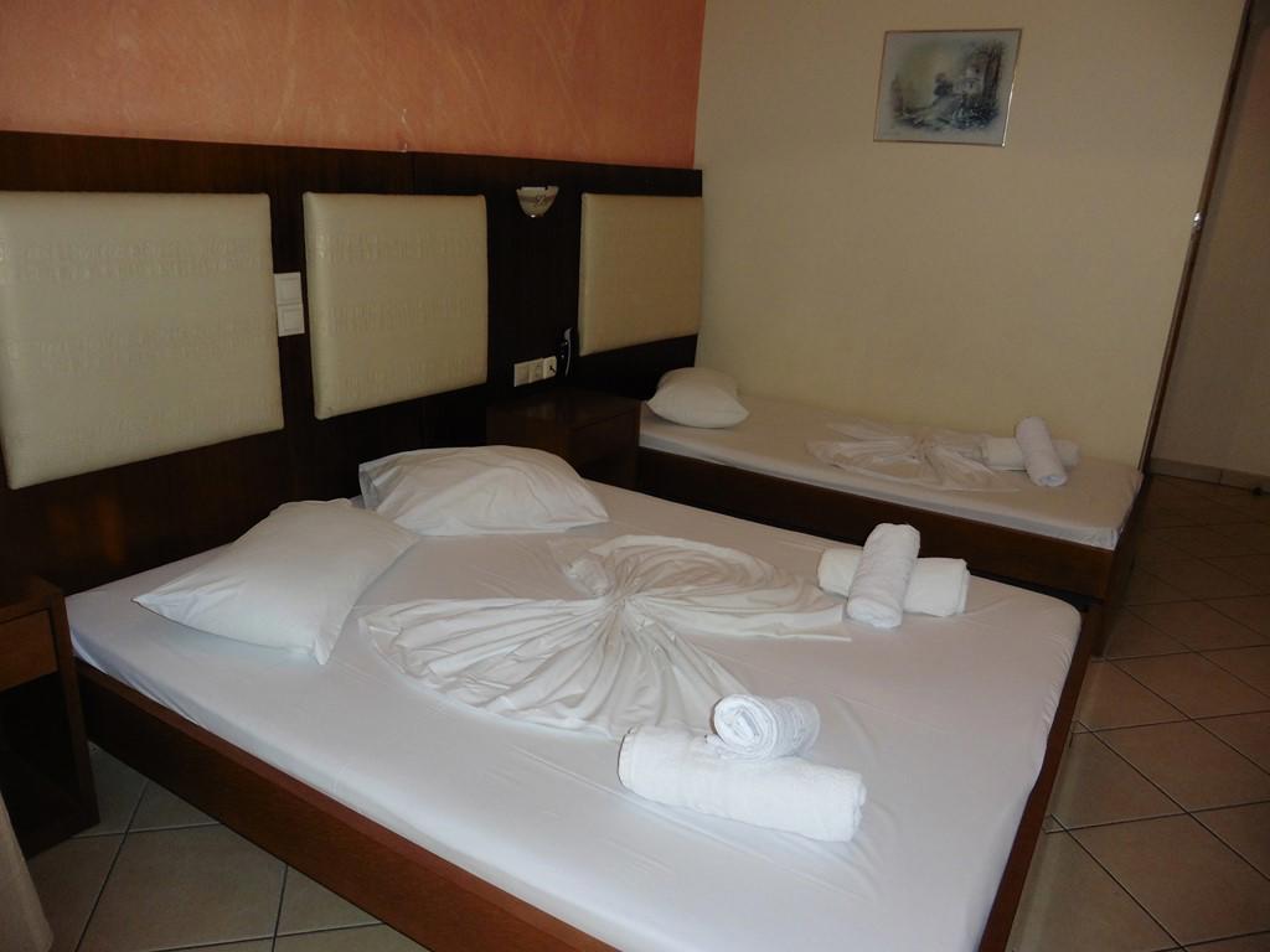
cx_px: 635
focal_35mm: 24
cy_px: 476
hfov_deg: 71.6
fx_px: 881
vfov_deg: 56.8
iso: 200
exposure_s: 1/60
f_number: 3.3
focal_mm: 4.3
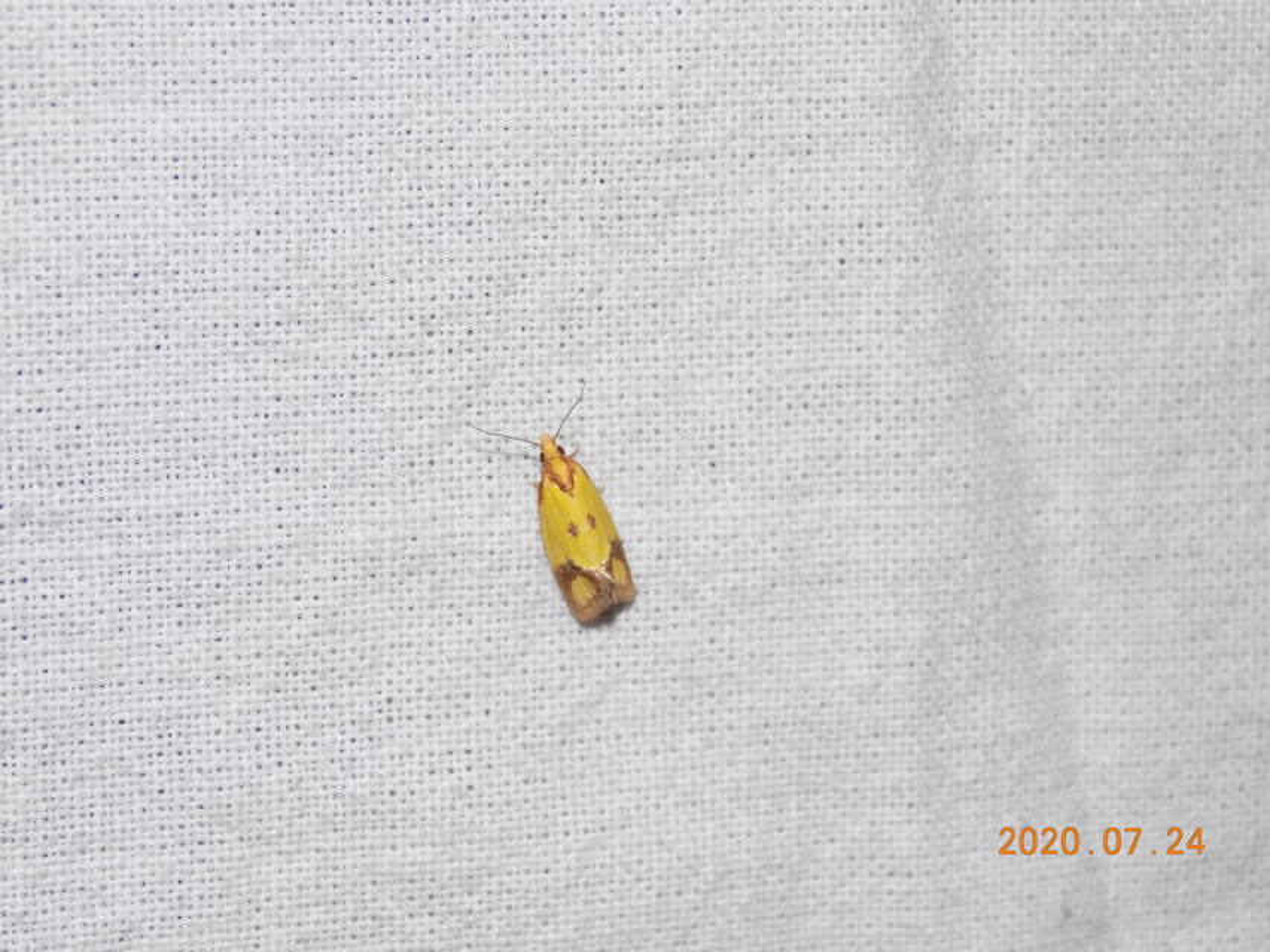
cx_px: 635
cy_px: 476
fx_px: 4330
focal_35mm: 118
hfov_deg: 16.7
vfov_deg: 12.6
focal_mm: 20.9
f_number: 4.8
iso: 200
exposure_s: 1/30
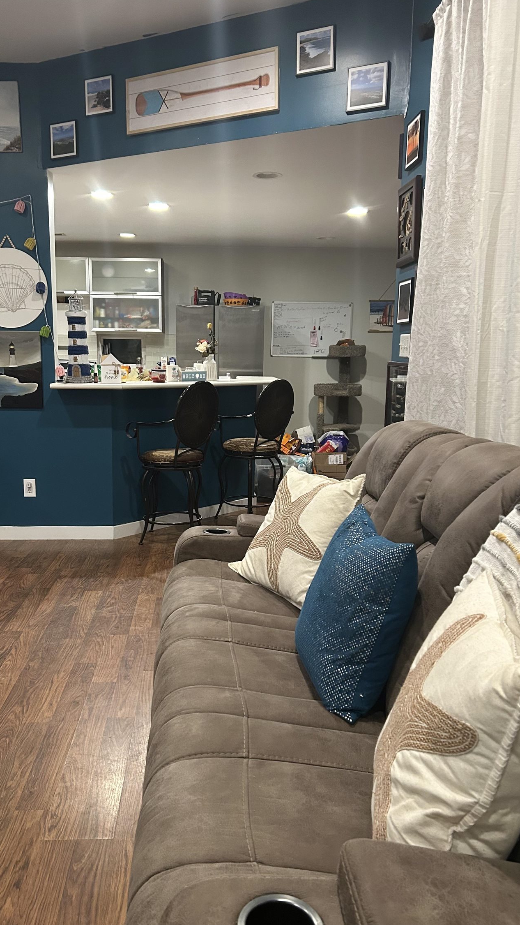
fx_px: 711
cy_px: 469
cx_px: 228
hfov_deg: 40.1
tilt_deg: -10.3
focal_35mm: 29
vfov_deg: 66.1
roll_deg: -0.2
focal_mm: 5.7
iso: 400
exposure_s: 1/60
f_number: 1.5
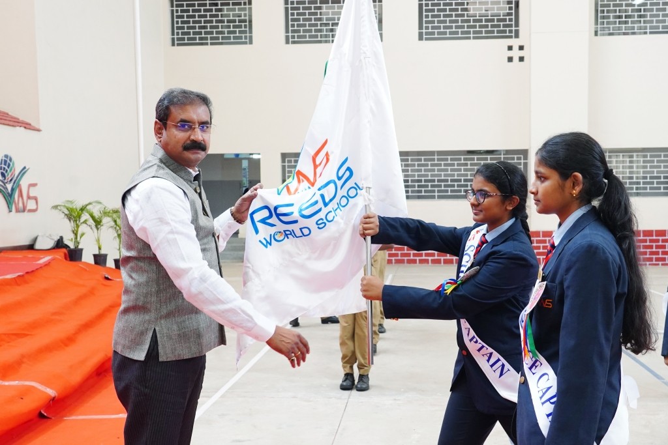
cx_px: 334
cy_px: 222
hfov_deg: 55.8
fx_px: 631
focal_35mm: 34
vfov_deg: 38.9
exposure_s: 1/125
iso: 3200
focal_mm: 34
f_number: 7.1
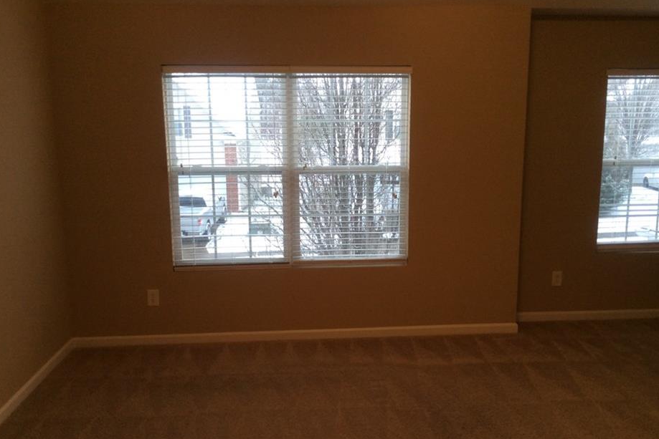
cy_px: 261
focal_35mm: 37
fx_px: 677
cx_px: 328
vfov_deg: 35.8
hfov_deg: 51.9
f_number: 2.4
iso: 50
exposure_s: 1/24
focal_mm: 3.3
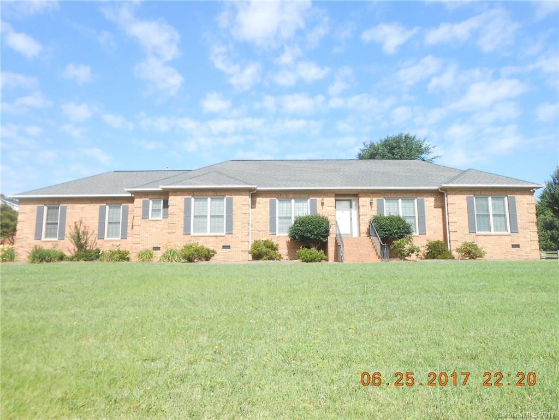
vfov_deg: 53.1
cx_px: 280
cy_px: 210
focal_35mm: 26
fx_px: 420
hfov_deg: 67.3
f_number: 3.5
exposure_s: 1/400
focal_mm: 4.6
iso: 80
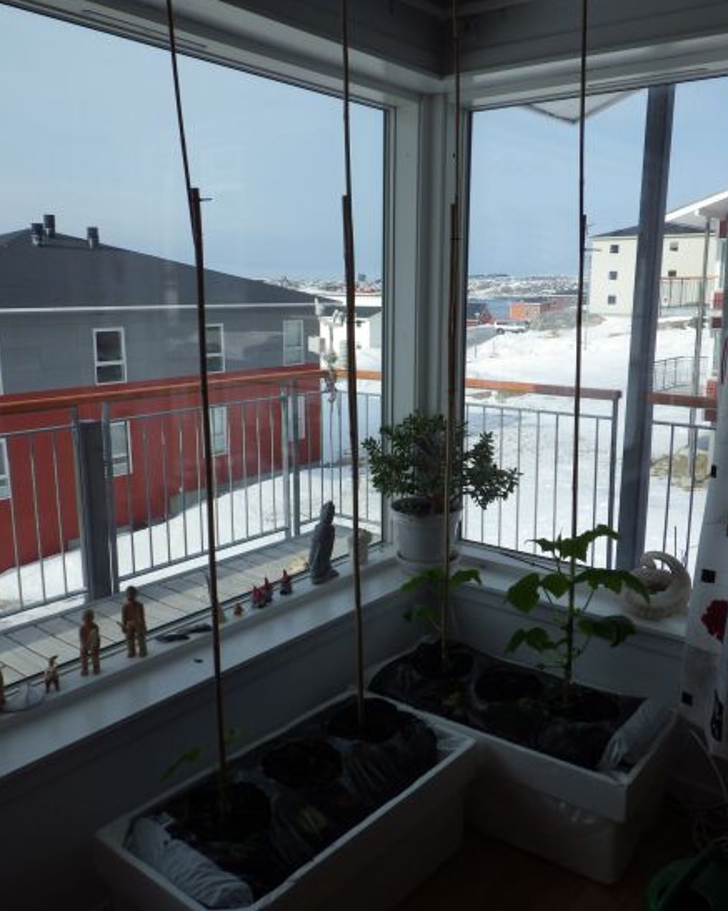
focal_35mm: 30
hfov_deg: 48.5
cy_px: 451
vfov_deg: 58.8
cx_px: 371
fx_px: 809
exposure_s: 1/800
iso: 125
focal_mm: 5
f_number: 4.2
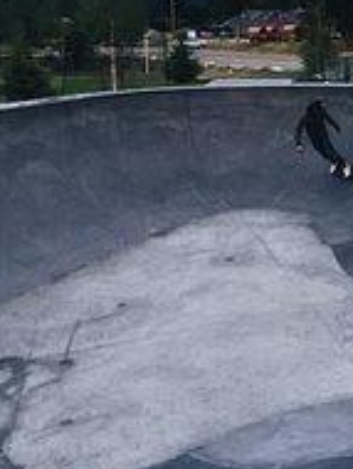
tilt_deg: -7.2
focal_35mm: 61
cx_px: 365
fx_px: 828
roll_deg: +1.3
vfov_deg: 31.2
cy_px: 128
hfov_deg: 23.0
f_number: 2.2
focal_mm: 4.15
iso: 40
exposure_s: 1/30
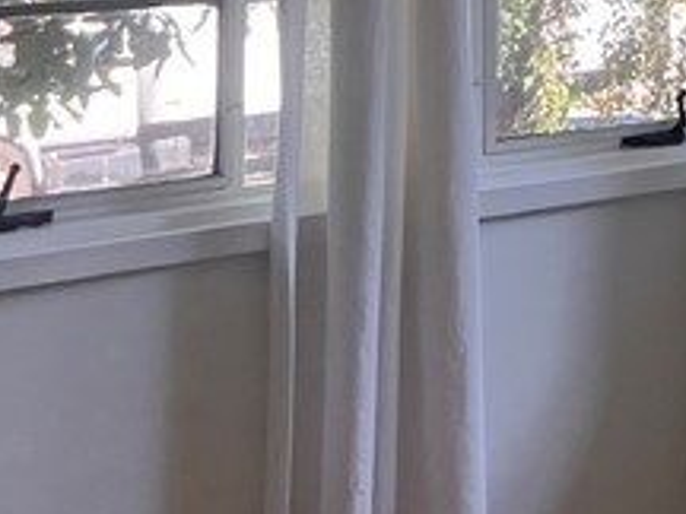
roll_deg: -0.6
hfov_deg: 14.7
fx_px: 2438
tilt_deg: +3.7
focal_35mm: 123
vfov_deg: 11.3
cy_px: -384
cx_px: 1080
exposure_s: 1/266
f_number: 1.5
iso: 40
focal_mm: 5.7
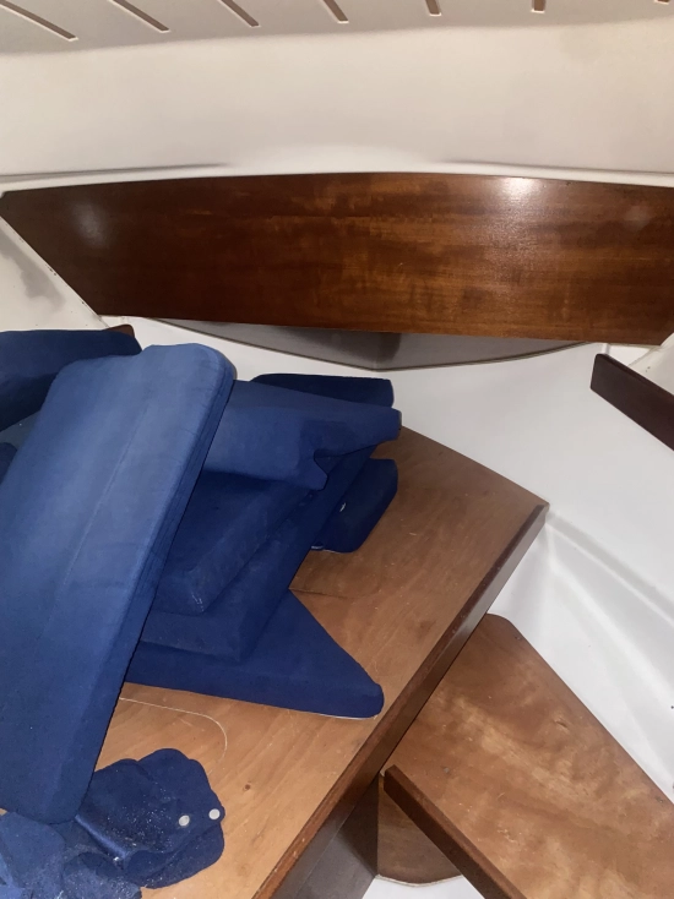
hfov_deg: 53.0
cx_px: 337
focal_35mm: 26
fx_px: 675
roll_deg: +0.6
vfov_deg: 67.3
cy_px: 450
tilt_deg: -20.2
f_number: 1.8
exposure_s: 1/4
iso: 320
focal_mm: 4.25
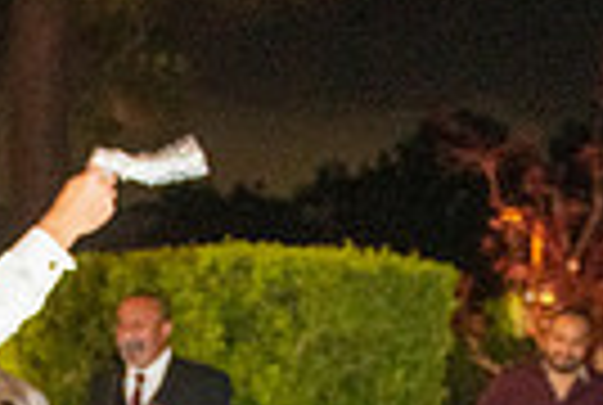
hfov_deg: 14.4
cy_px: 616
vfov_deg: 9.8
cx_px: -138
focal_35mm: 137
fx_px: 2300
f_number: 2.8
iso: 1250
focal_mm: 24
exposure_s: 1/125
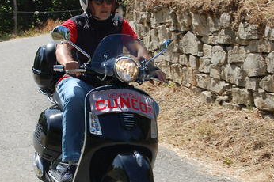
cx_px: 127
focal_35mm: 143
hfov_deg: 14.4
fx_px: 1086
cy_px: 87
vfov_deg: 9.6
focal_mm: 55
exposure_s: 1/250
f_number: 8
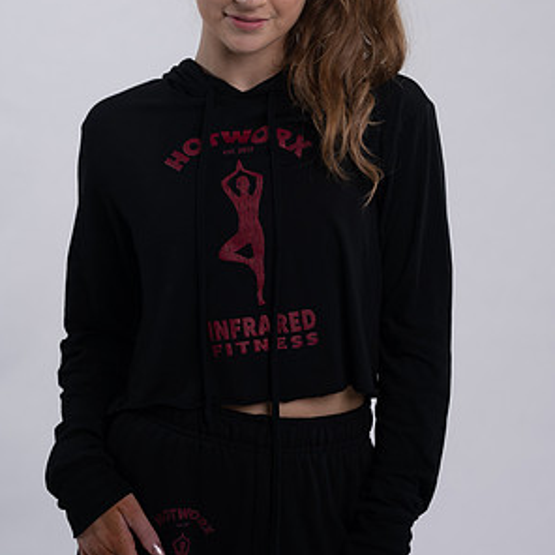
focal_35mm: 110
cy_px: 141
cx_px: 278
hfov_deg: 15.8
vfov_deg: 15.8
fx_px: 1995
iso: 125
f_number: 4
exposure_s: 1/125
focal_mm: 85
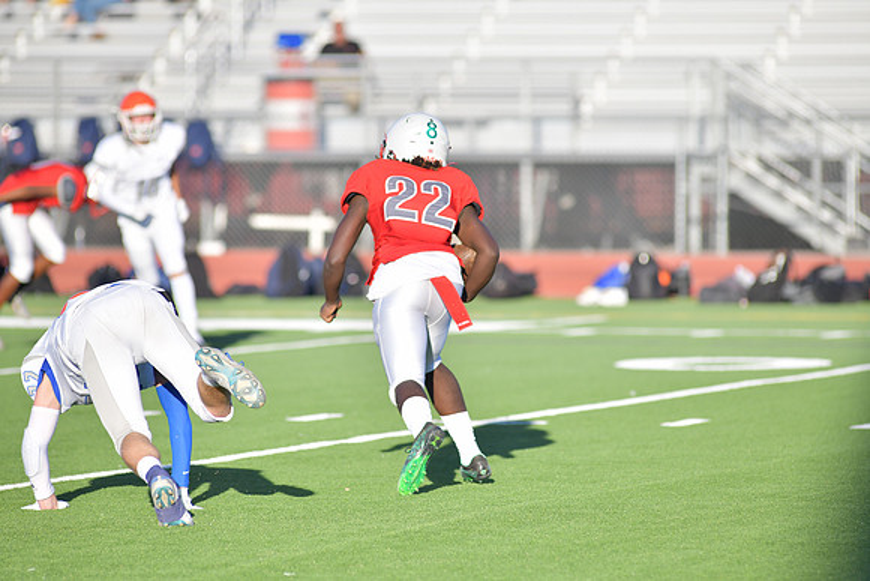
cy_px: 290
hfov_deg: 6.9
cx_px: 435
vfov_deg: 4.6
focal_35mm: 300
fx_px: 7251
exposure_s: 1/3200
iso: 500
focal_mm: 300
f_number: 5
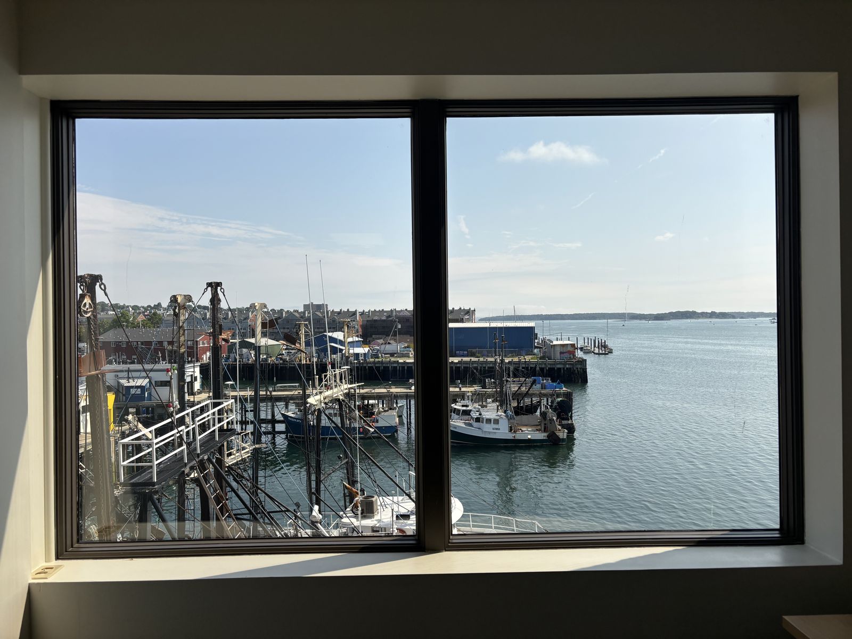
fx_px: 640
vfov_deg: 53.1
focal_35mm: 26
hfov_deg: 67.3
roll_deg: +0.8
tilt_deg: -0.5
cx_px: 426
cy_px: 320
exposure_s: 1/2857
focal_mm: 5.96
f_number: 1.6
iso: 50
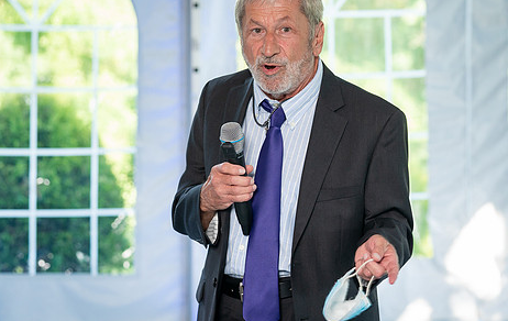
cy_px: 131
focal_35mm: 157
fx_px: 2181
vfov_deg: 8.4
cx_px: 280
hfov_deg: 13.3
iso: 640
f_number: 4
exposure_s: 1/200
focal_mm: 89
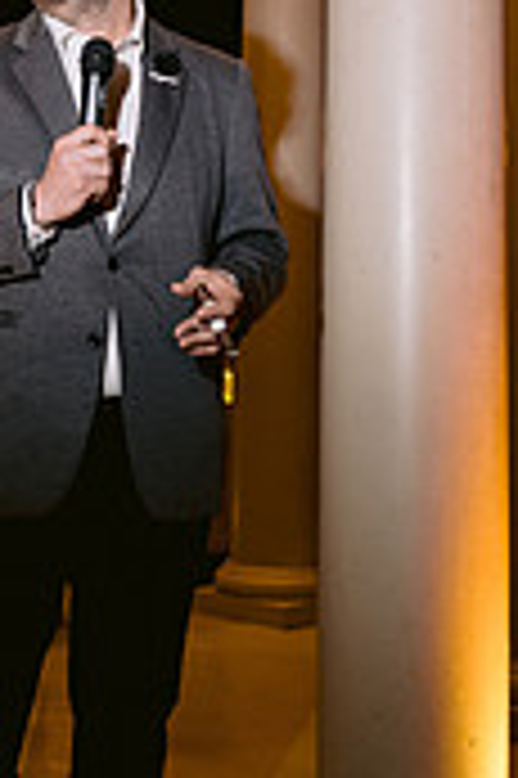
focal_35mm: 73
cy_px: 315
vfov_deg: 27.7
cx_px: 27
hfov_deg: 18.3
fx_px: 1579
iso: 800
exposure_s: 1/100
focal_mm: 28
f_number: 3.2
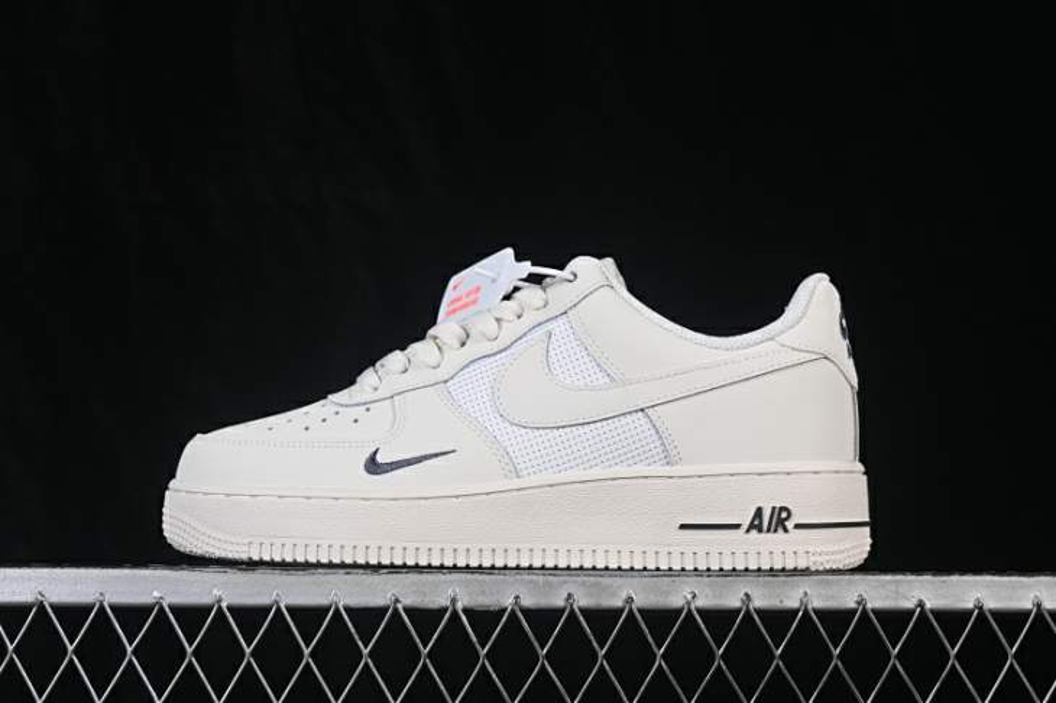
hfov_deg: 27.0
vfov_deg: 18.2
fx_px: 2199
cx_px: 528
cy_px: 352
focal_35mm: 75
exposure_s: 1/80
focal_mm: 50
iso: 160
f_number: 8
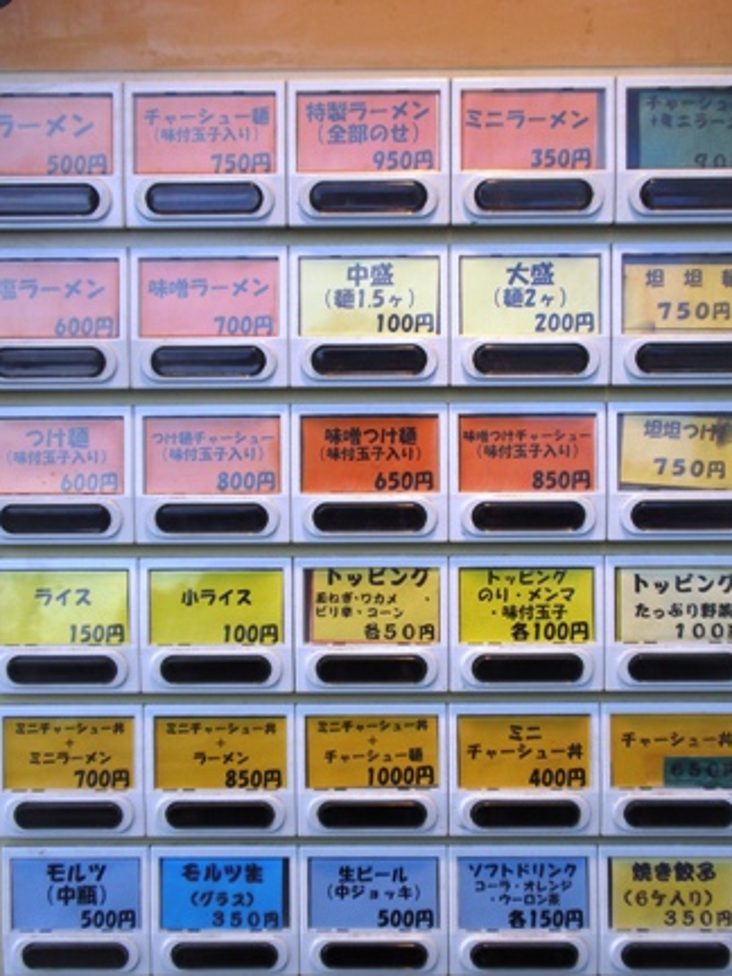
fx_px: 1128
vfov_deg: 46.8
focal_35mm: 40
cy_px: 503
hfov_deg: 36.0
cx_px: 375
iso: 64
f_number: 3.5
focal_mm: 6.6
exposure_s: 1/200
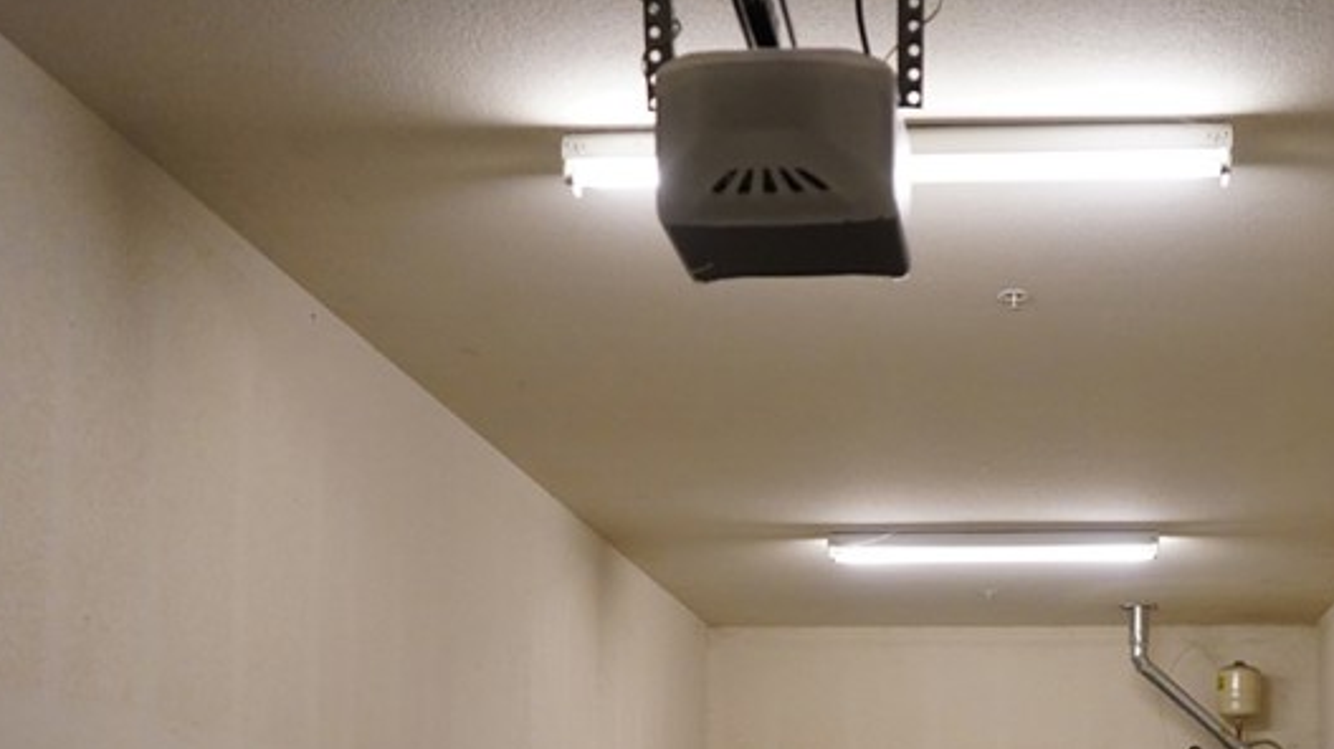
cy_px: 755
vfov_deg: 20.4
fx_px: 2016
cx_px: 1018
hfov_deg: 35.7
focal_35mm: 57
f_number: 3.5
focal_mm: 28
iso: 6400
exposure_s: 1/160
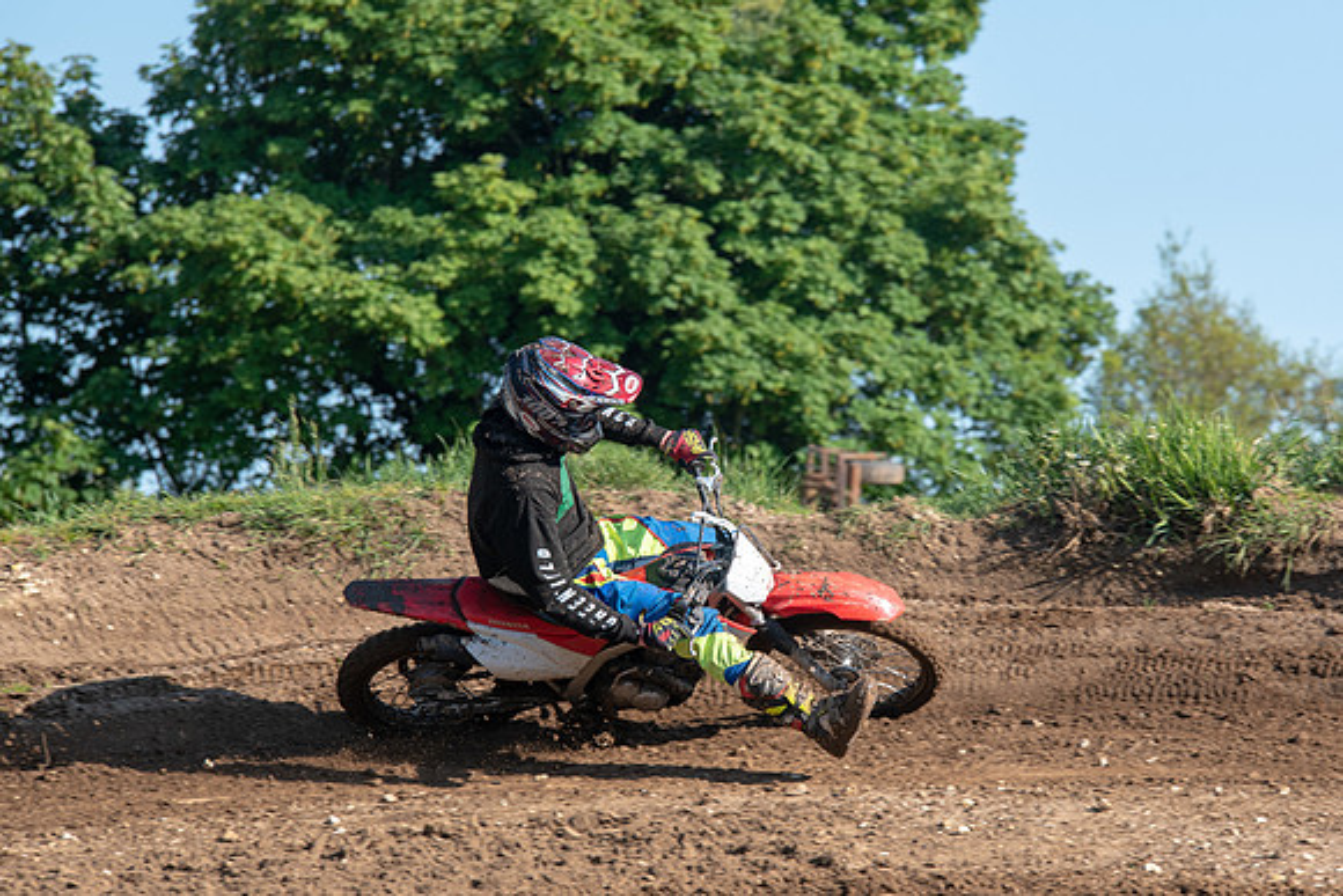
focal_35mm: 270
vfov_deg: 5.1
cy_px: 497
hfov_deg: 7.6
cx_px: 799
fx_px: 10081
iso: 200
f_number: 6.3
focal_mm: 200
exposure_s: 1/400
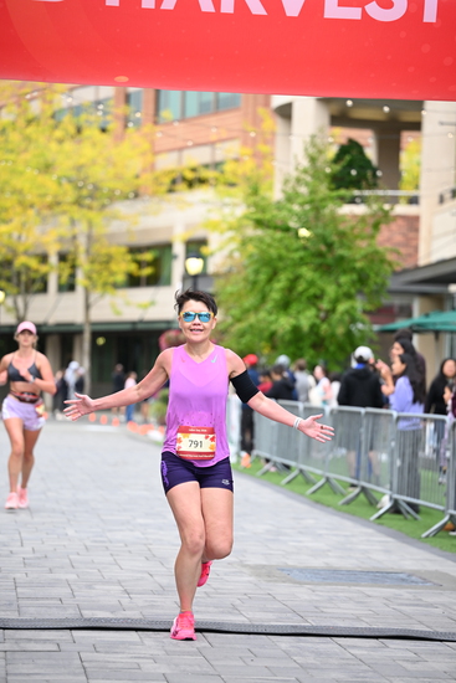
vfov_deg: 18.6
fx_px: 2089
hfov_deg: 12.5
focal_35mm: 110
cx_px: 228
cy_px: 342
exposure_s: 1/2000
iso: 1000
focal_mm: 110
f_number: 2.8
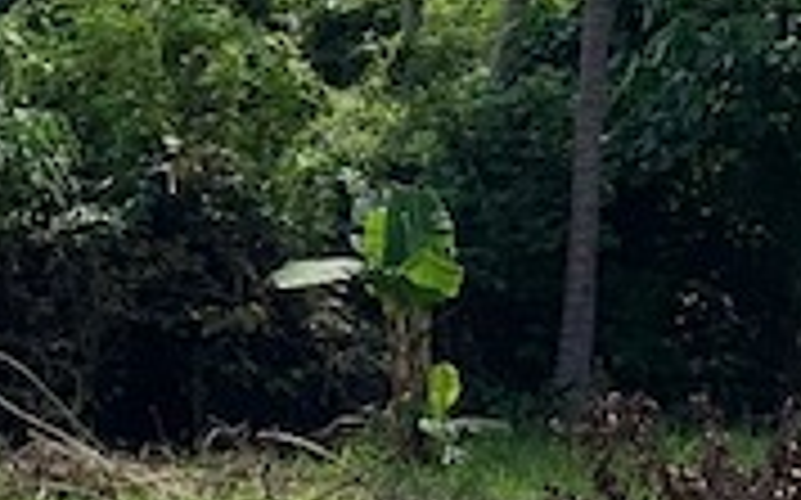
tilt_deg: +0.1
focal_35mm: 198
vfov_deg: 6.6
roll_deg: +0.5
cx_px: 328
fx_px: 4320
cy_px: 176
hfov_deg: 10.6
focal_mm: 4.25
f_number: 1.8
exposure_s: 1/2421
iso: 25
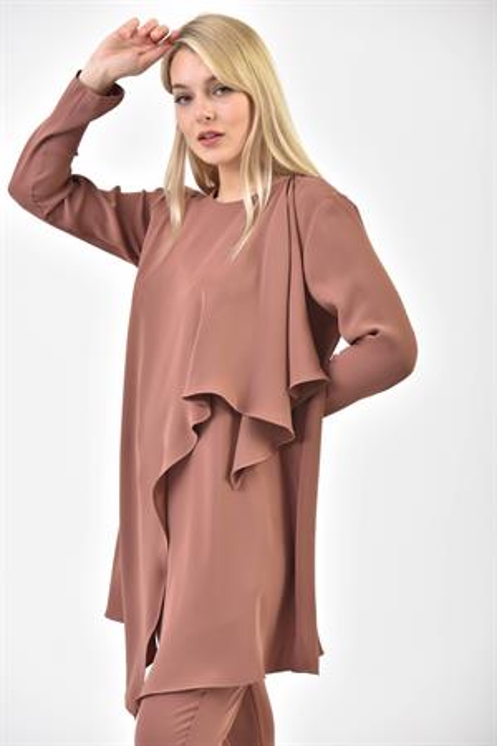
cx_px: 248
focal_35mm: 140
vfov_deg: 14.7
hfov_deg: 9.8
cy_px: 373
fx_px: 2899
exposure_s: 1/160
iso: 100
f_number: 6.3
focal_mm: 140
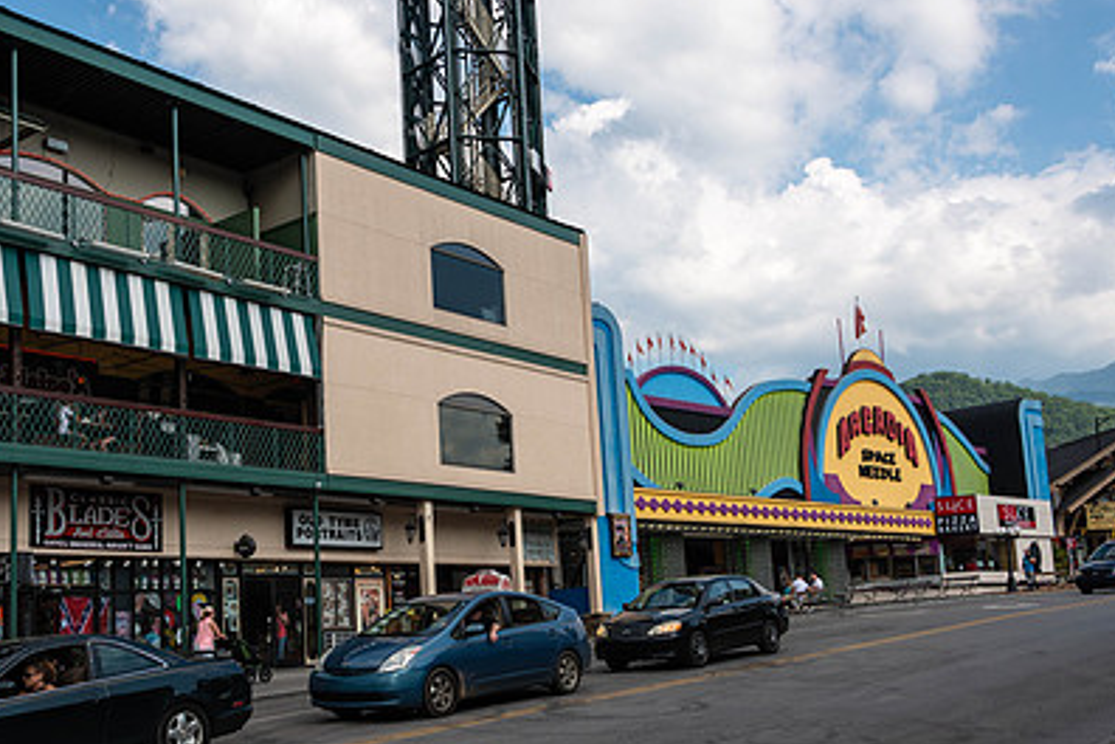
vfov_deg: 32.5
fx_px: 1270
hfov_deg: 47.1
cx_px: 439
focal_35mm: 41
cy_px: 455
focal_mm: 28
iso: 100
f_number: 7.1
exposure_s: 1/320
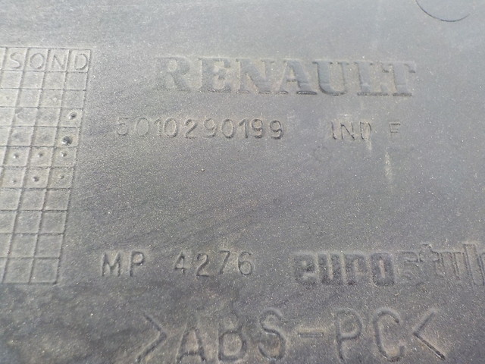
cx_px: 242
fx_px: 420
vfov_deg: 46.8
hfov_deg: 60.0
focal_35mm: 30
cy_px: 182
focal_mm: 4.1
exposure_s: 1/20
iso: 400
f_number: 3.3
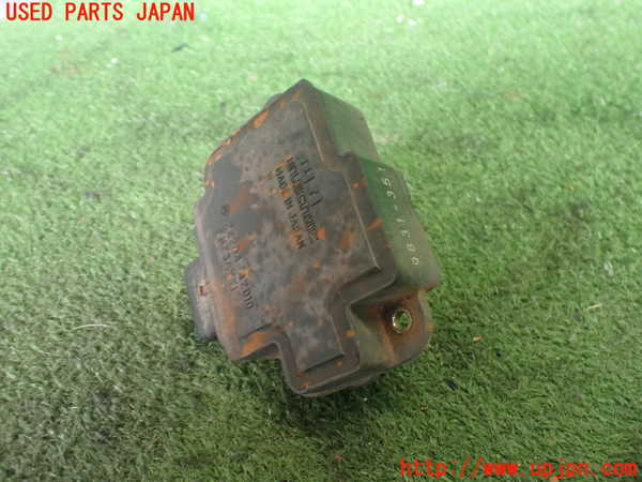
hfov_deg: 60.0
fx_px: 556
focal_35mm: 30
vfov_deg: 46.8
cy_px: 241
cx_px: 321
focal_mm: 5.4
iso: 800
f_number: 2.3
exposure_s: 1/100
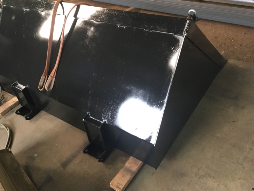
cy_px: 91
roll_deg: +11.0
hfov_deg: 56.7
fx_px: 235
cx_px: 114
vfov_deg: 44.2
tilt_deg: -36.5
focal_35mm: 32
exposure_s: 1/30
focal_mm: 4.15
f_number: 2.2
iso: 125
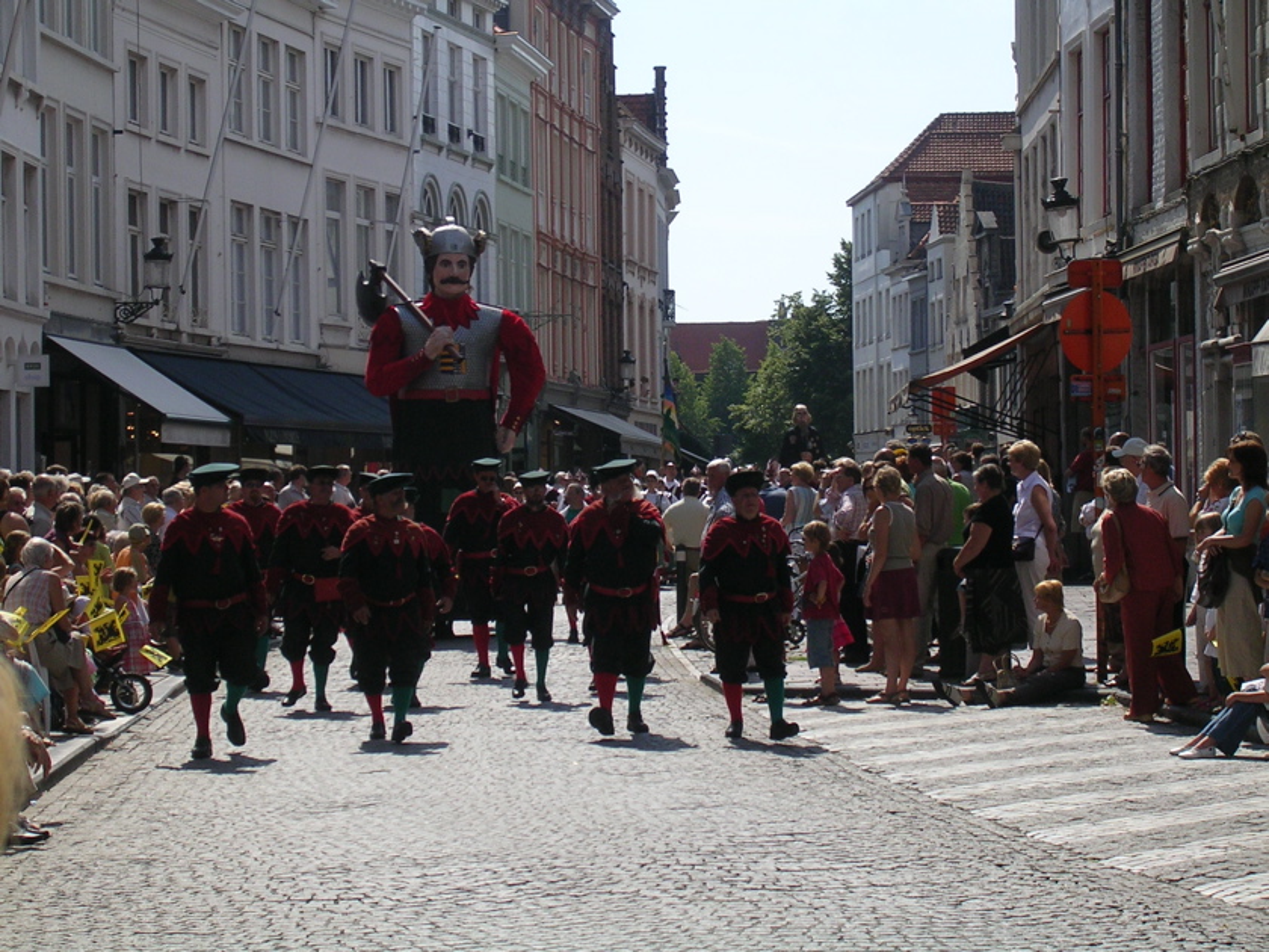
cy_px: 476
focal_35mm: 110
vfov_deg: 13.5
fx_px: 4033
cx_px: 634
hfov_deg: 17.9
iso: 50
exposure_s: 1/513
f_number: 4.8
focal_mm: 16.7
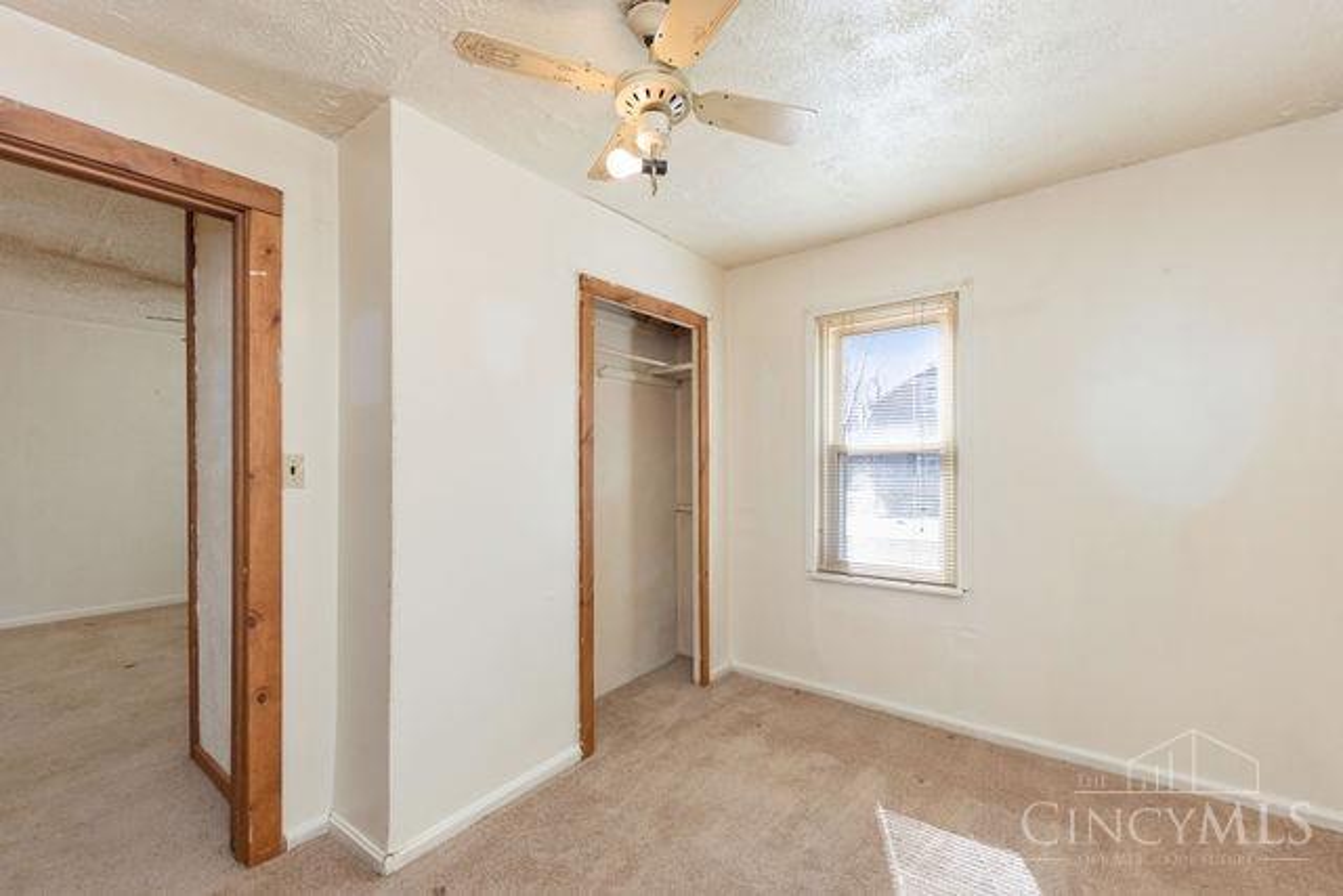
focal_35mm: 15
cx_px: 672
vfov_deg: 77.4
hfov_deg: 100.4
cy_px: 448
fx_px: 560
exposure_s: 1/100
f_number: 5.6
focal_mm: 15
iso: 400
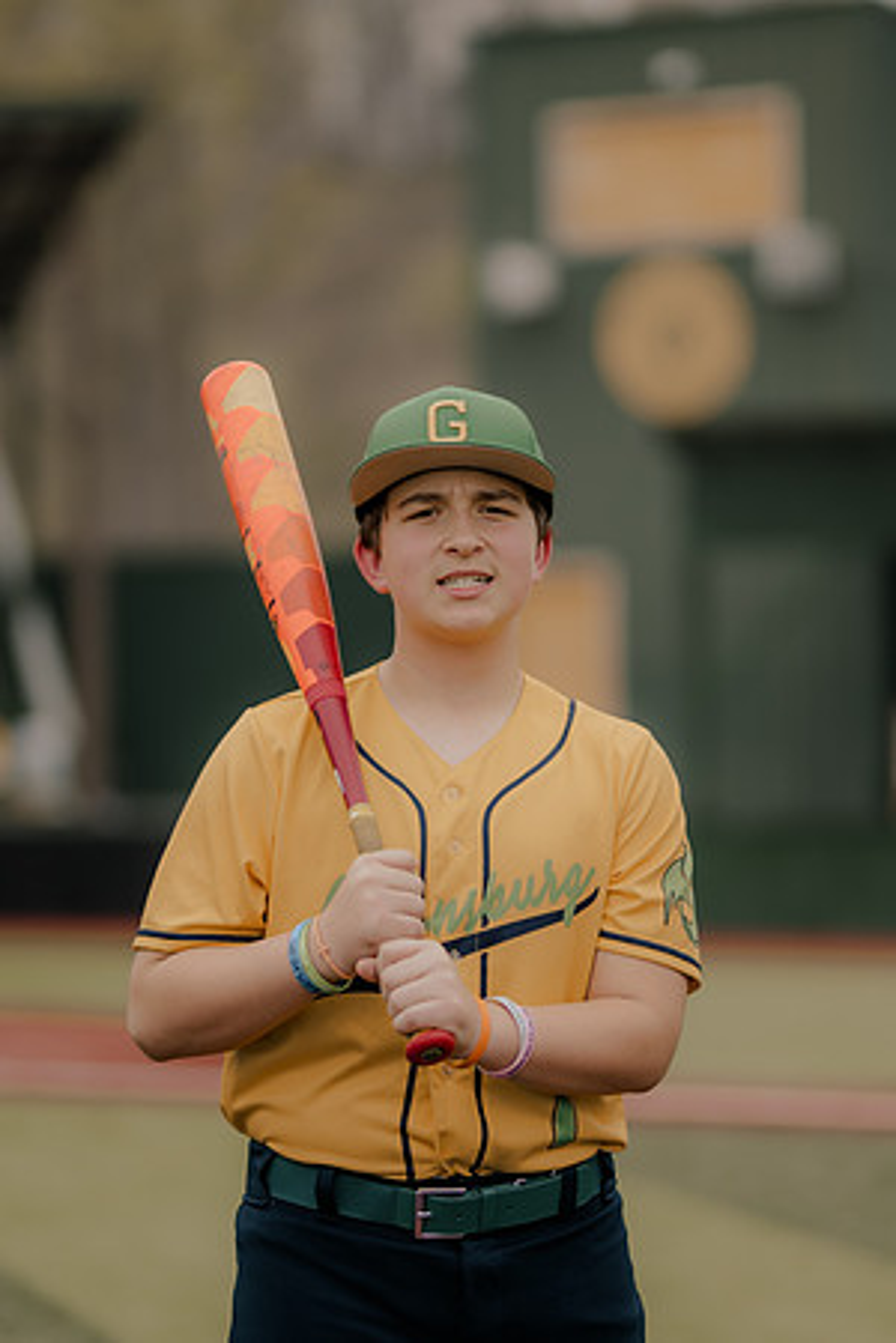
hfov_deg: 10.8
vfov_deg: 16.1
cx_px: 448
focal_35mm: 127
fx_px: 4741
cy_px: 672
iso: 125
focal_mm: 85
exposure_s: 1/1250
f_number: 1.4
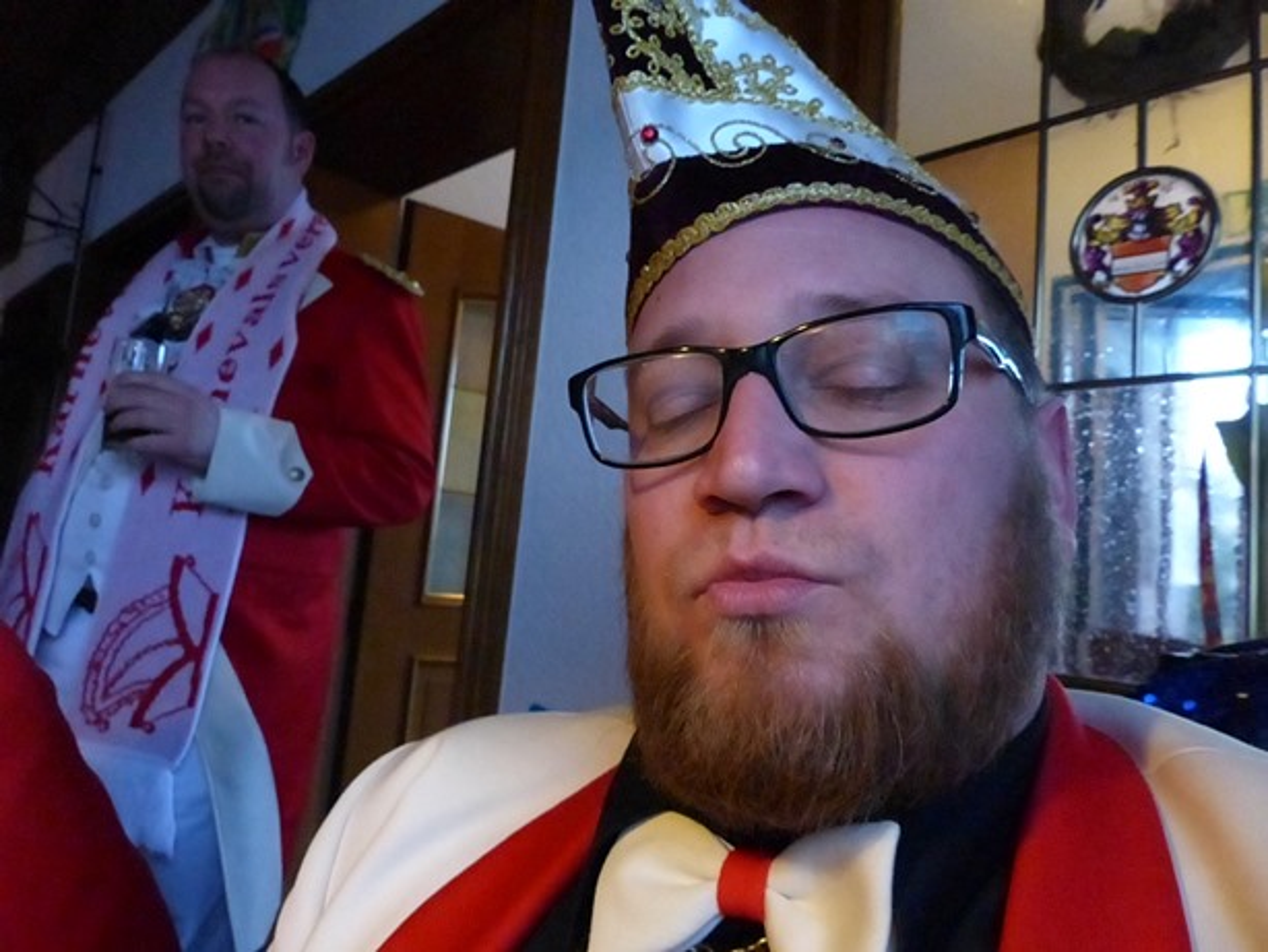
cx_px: 634
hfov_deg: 69.4
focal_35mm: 25
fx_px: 916
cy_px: 476
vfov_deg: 54.9
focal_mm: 4.5
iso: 2000
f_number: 2.8
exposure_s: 1/60
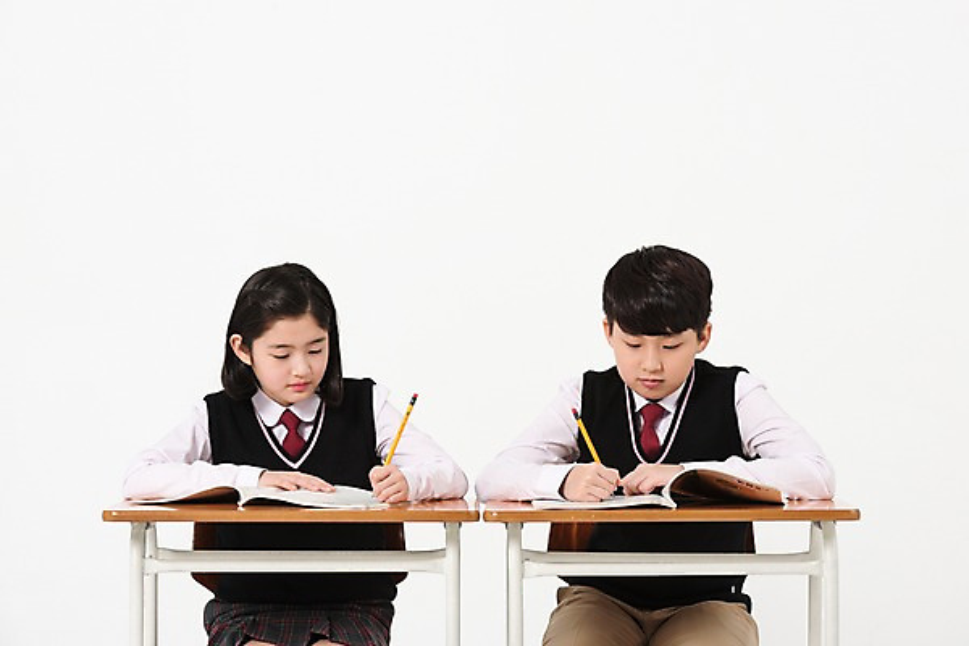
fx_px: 3014
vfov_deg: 12.2
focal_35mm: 112
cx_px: 484
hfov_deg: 18.3
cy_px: 323
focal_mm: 112
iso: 100
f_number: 8
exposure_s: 1/125
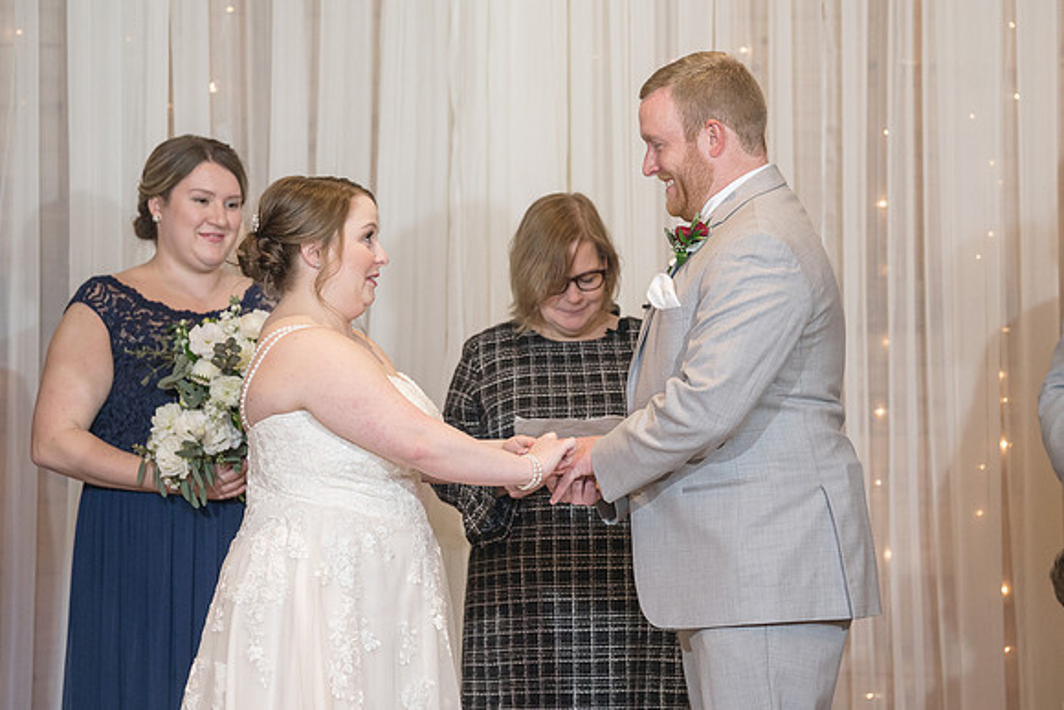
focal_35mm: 167
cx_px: 579
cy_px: 348
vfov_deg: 8.2
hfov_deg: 12.3
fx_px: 4926
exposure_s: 1/200
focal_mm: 152
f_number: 4
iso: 2000
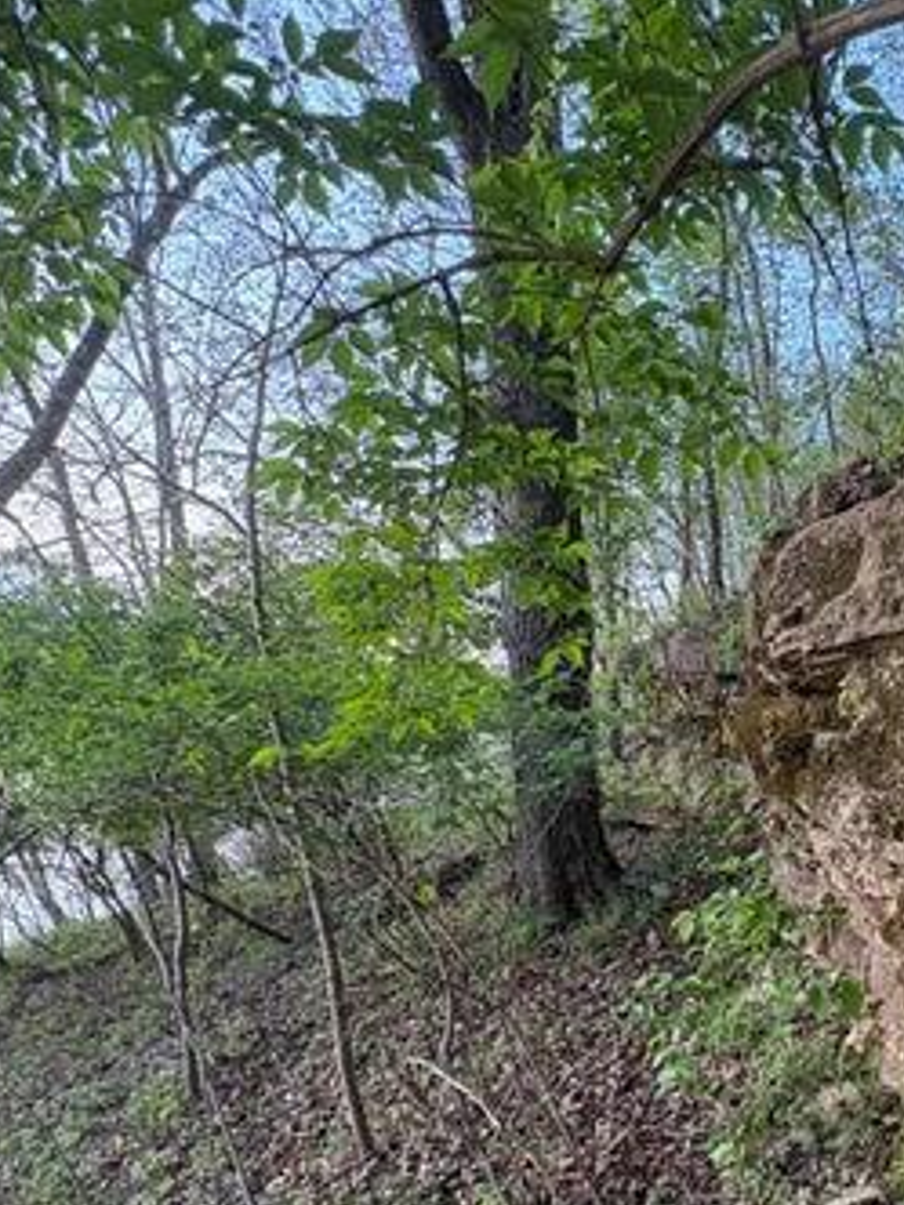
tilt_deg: -3.4
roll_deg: -4.0
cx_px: 824
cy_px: 806
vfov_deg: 63.6
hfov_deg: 46.1
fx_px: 940
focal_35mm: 27
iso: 250
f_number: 2.2
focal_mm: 2.22
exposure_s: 1/92
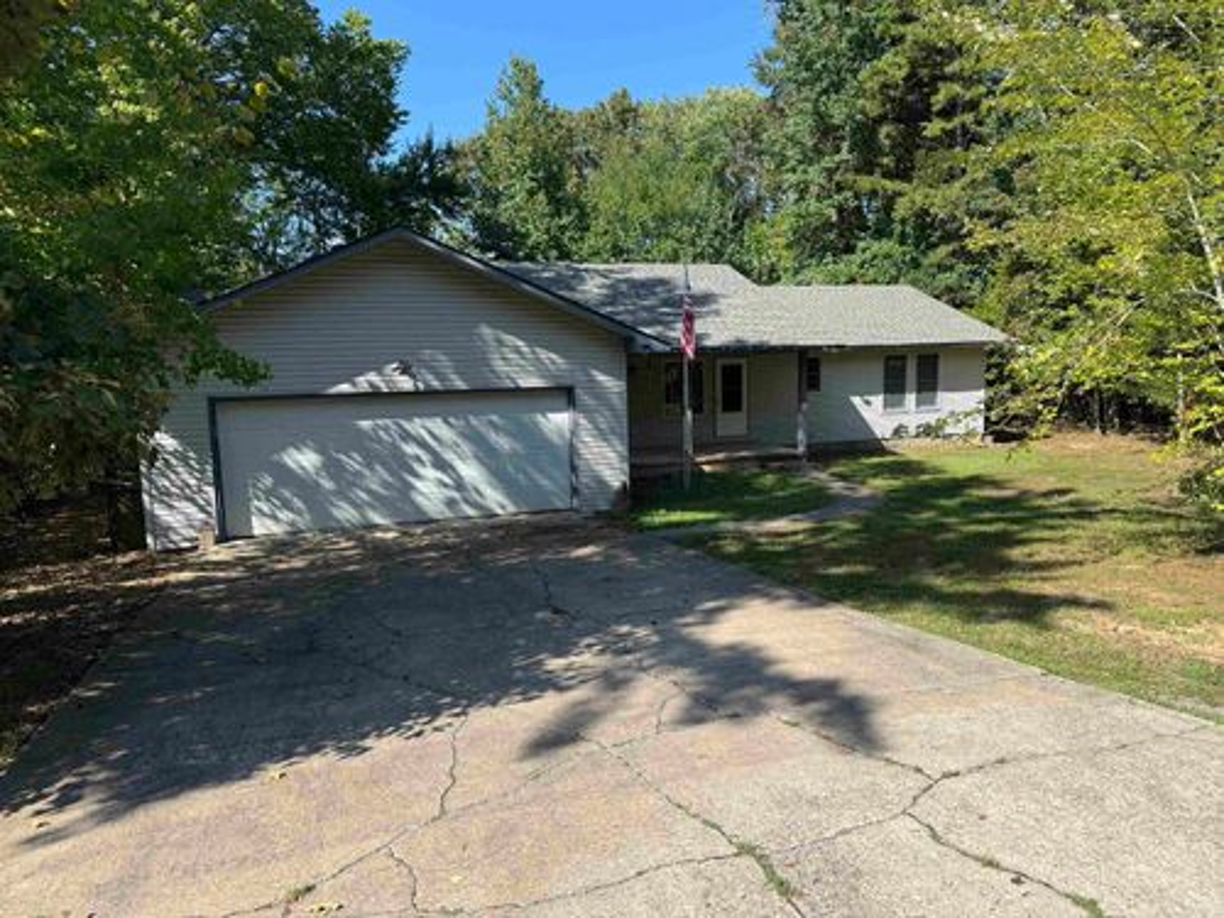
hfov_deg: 71.6
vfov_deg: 56.8
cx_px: 612
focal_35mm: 24
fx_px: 849
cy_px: 459
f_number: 1.78
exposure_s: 1/2174
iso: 80
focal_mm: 6.76
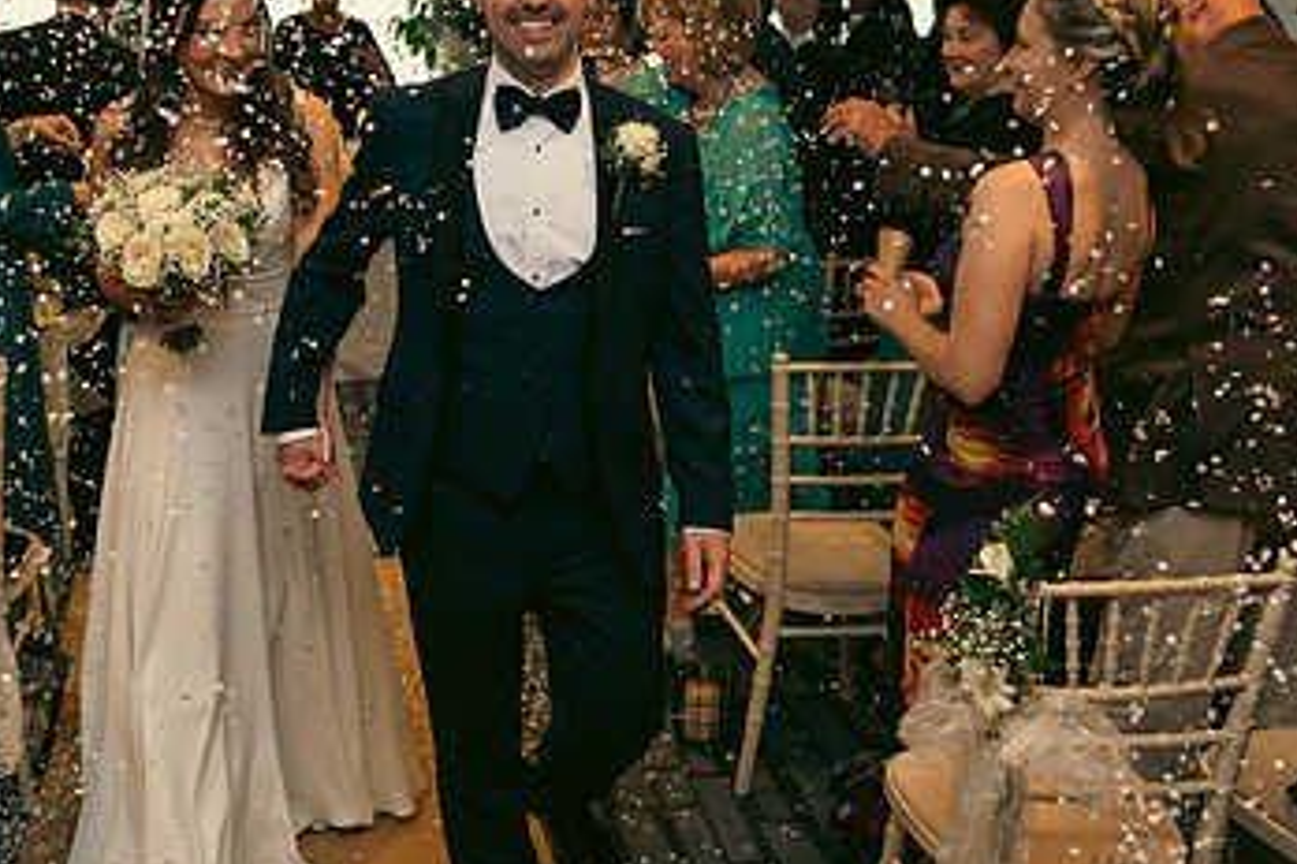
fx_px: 1441
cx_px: 440
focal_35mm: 40
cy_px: 259
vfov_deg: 33.0
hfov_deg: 47.7
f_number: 3.5
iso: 640
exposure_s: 1/160
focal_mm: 24
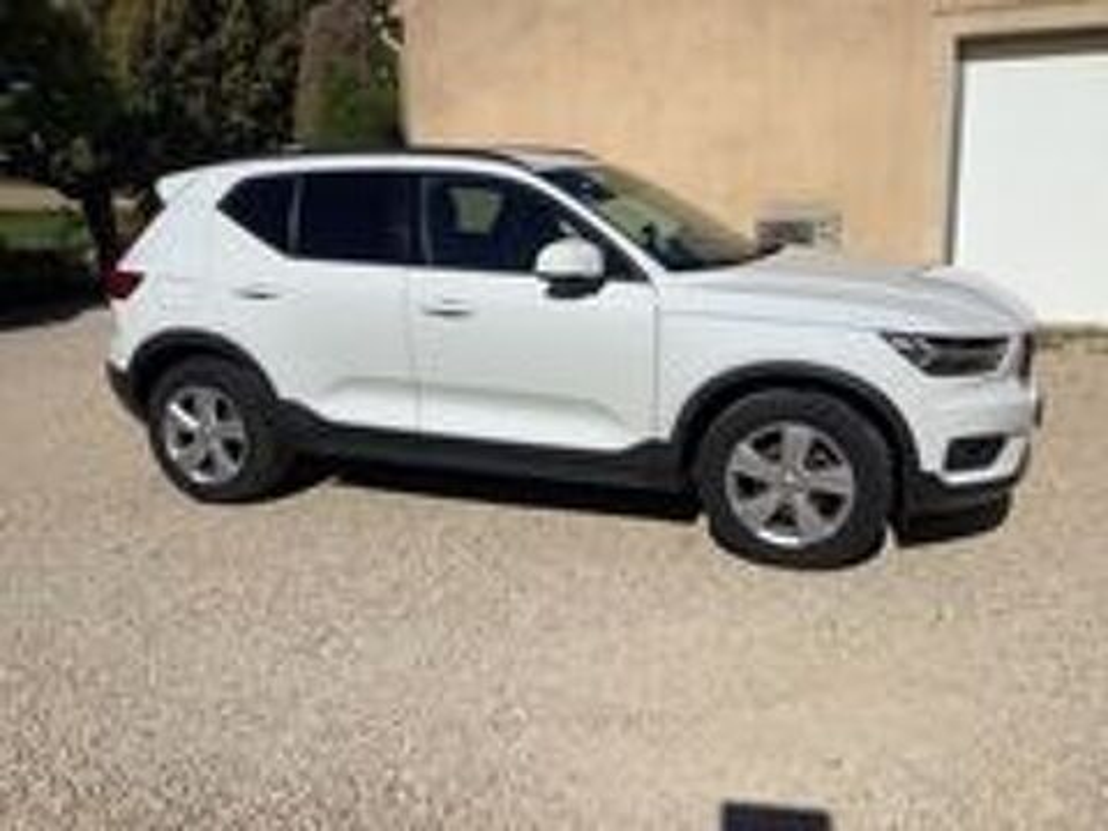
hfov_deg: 58.4
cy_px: 416
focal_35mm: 31
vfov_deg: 45.4
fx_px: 992
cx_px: 554
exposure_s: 1/4525
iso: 25
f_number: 2.4
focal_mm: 3.3
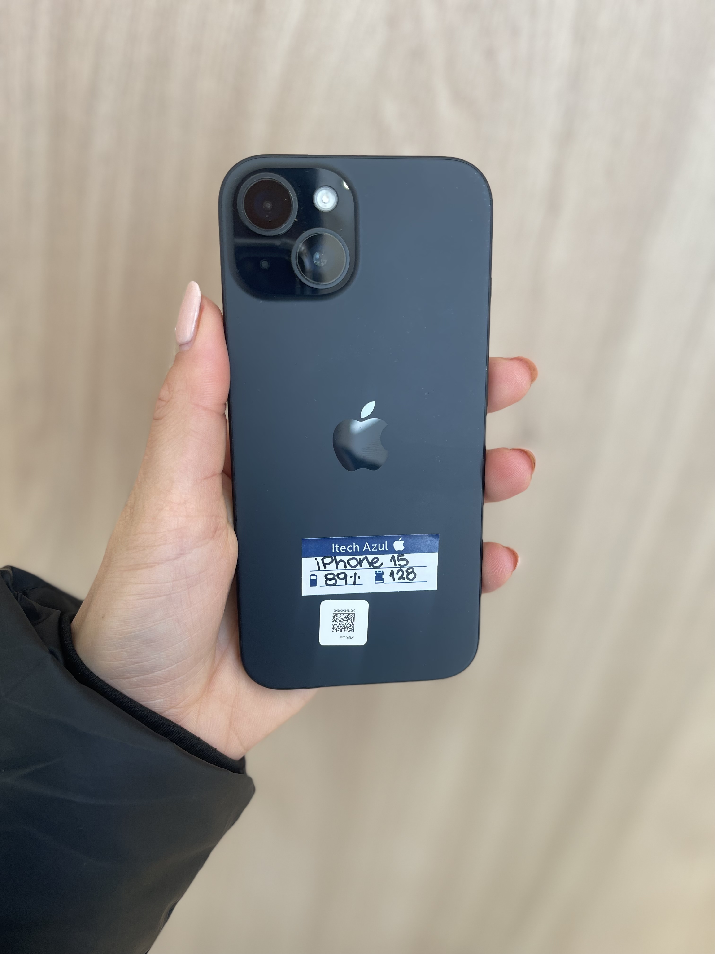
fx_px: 716
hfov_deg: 53.1
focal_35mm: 26
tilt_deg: -30.1
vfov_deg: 67.3
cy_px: 477
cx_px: 358
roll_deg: -11.3
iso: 40
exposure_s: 1/100
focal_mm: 5.1
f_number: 1.6
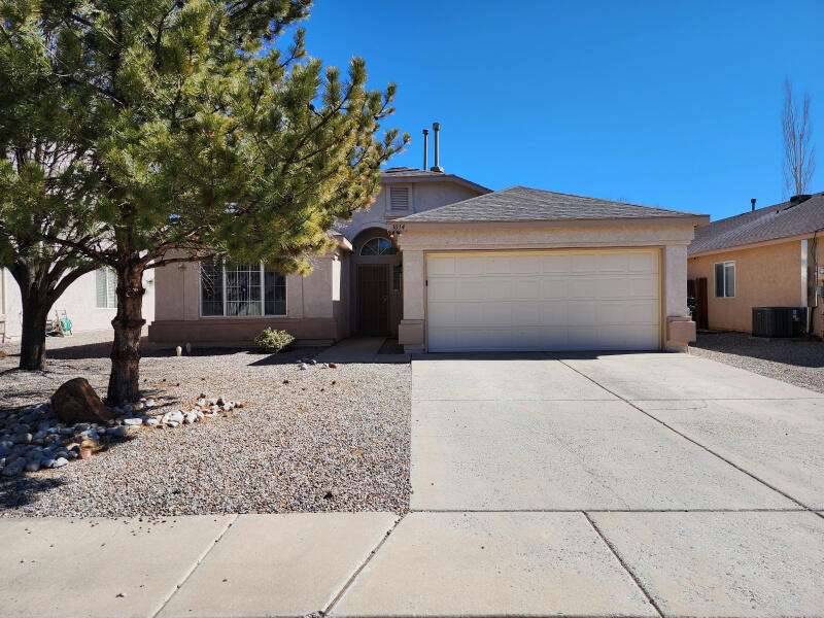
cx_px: 412
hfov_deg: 73.9
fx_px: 547
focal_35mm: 23
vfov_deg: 58.9
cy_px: 309
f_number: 1.8
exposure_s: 1/1199
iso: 12
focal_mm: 6.4
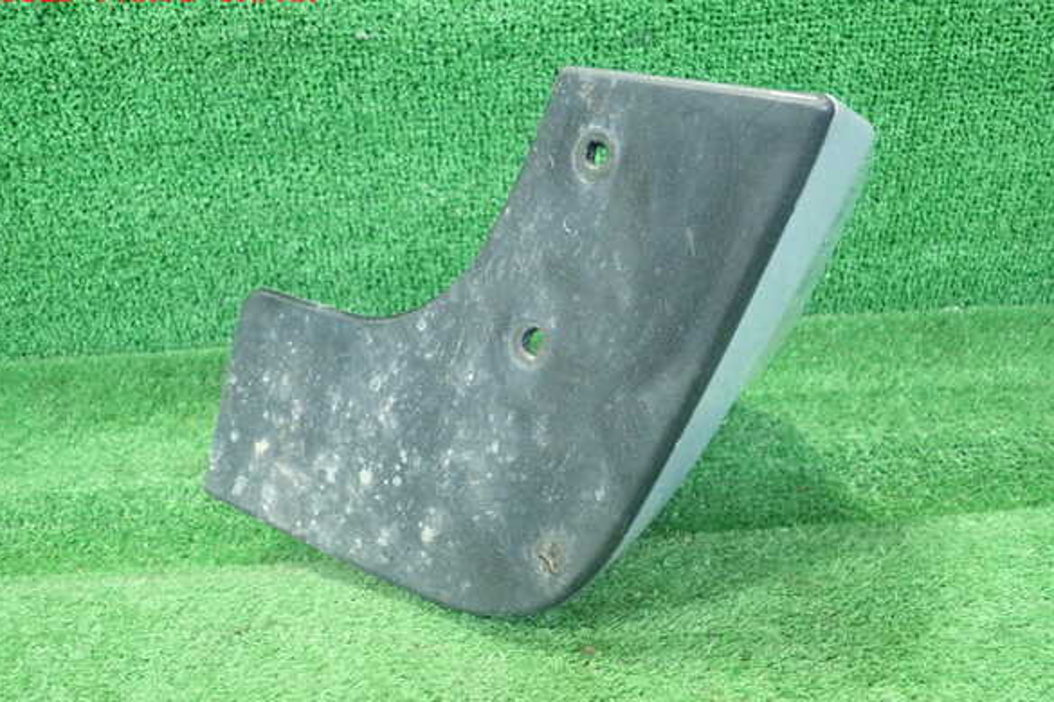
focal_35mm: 32
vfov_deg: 41.1
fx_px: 937
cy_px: 373
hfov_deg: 58.7
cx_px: 530
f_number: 2.3
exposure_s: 1/125
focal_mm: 5.5
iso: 800
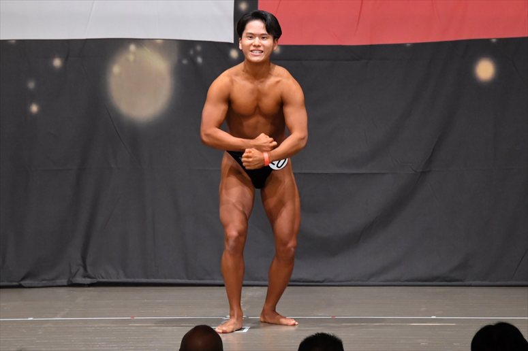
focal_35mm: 255
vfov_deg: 5.4
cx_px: 264
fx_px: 3738
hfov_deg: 8.1
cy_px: 176
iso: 6400
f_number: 5.6
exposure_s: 1/400
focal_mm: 170
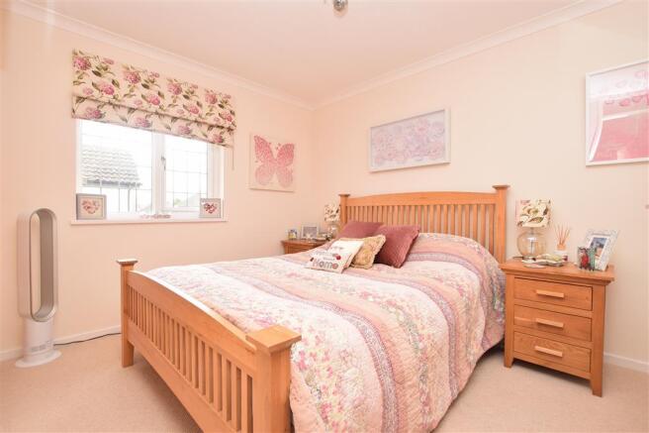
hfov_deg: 100.4
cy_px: 216
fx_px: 270
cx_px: 324
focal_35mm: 15
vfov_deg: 77.3
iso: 320
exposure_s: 1/13
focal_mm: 10
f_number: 8
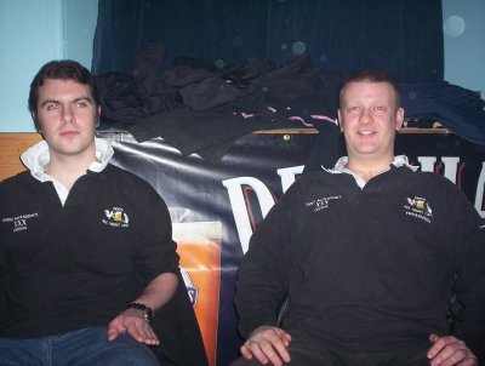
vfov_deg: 37.9
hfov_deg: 48.9
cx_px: 242
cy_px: 183
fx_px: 534
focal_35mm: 38
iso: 140
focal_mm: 4.99
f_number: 4.5
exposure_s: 1/60
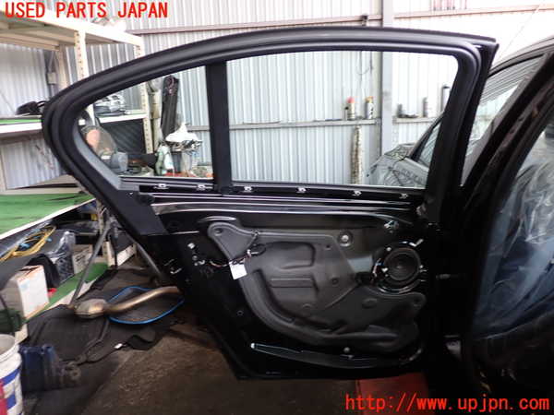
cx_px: 277
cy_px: 208
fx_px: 480
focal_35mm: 30
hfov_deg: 60.0
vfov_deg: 46.8
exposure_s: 1/60
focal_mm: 5.4
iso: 100
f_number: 2.3
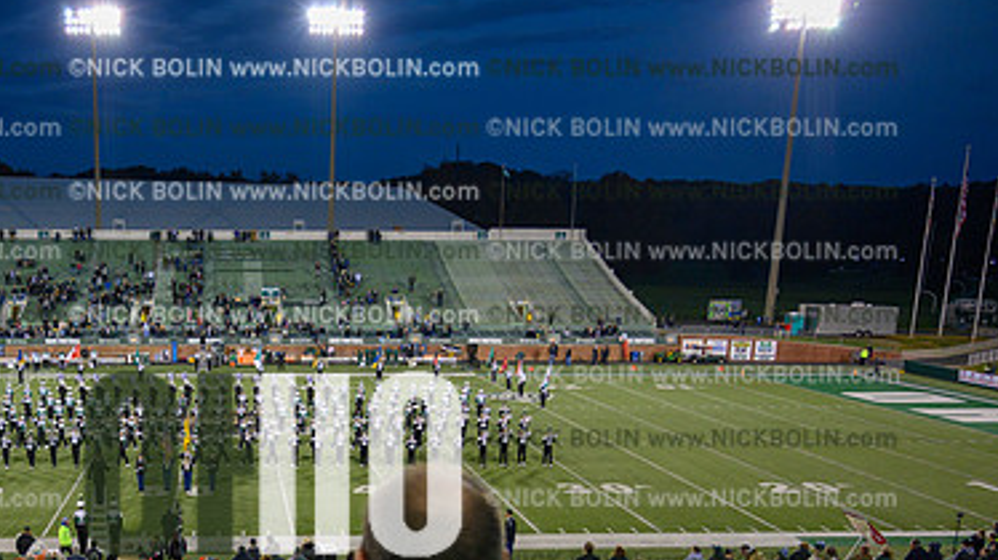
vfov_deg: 29.2
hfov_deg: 49.9
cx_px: 272
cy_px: 500
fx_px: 1032
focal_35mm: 39
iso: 2000
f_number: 4
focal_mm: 24
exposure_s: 1/320
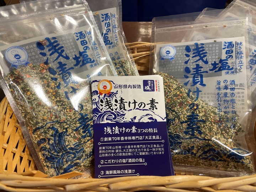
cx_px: 128
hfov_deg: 67.3
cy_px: 96
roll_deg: -2.9
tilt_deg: -44.0
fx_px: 192
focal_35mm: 26
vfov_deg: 53.1
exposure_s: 1/100
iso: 100
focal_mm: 4.2
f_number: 1.6
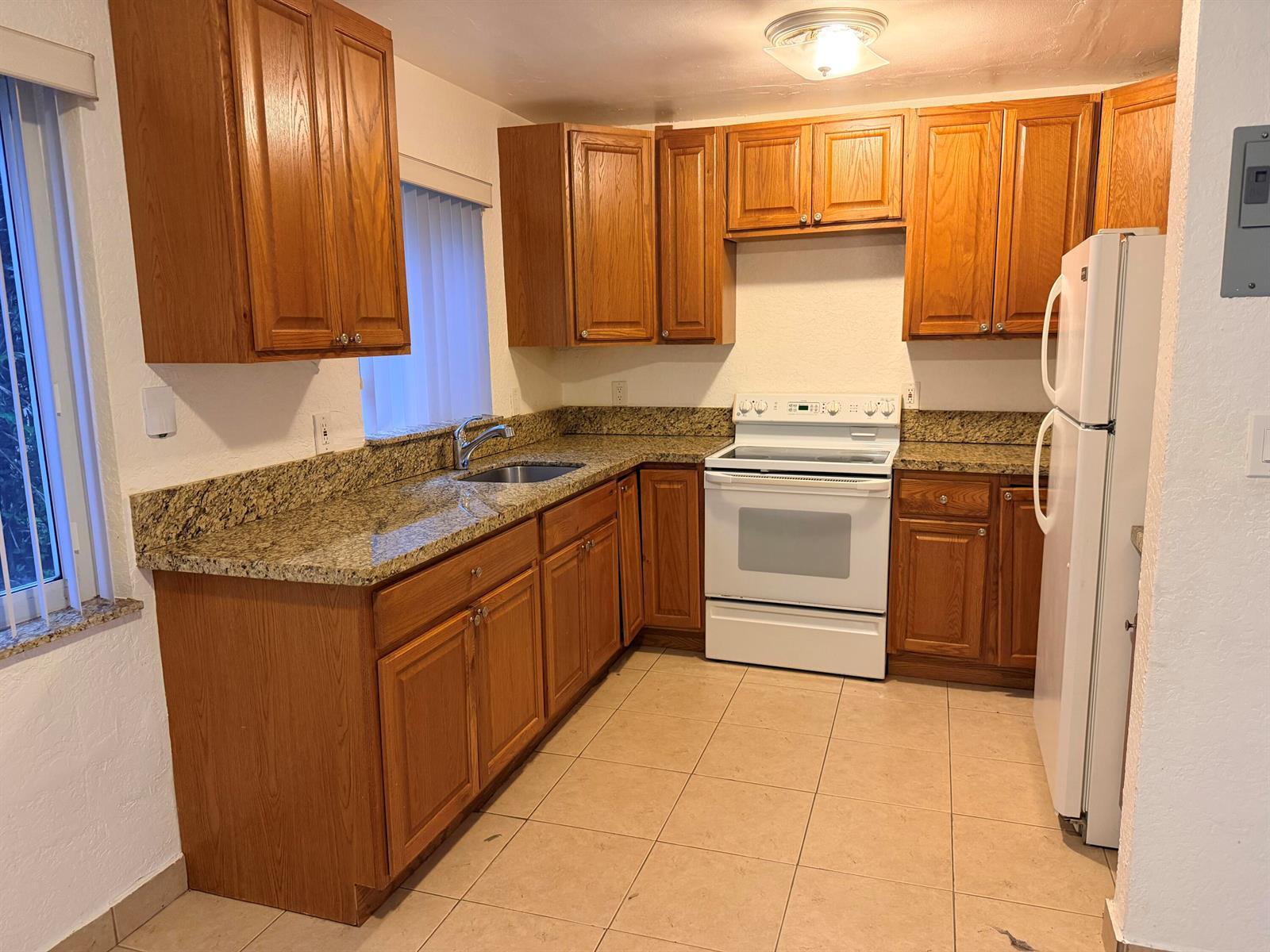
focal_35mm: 24
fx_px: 881
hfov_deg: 71.6
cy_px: 476
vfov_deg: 56.8
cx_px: 635
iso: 320
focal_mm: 6.76
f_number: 1.78
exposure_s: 1/60
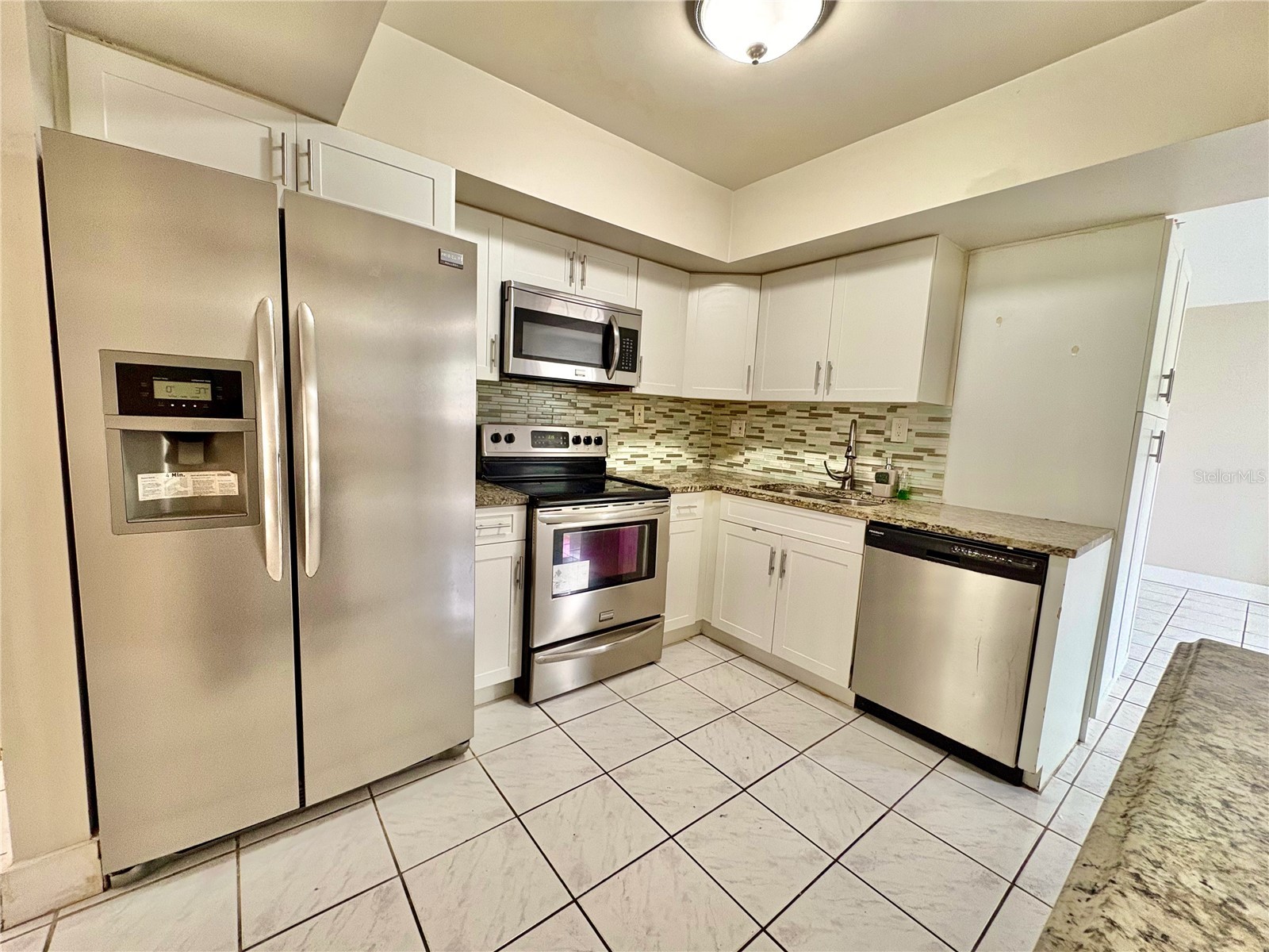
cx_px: 634
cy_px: 476
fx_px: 513
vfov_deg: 85.7
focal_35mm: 14
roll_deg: -3.0
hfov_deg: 102.1
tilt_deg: -6.9
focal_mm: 2.22
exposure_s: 1/60
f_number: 2.2
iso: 320
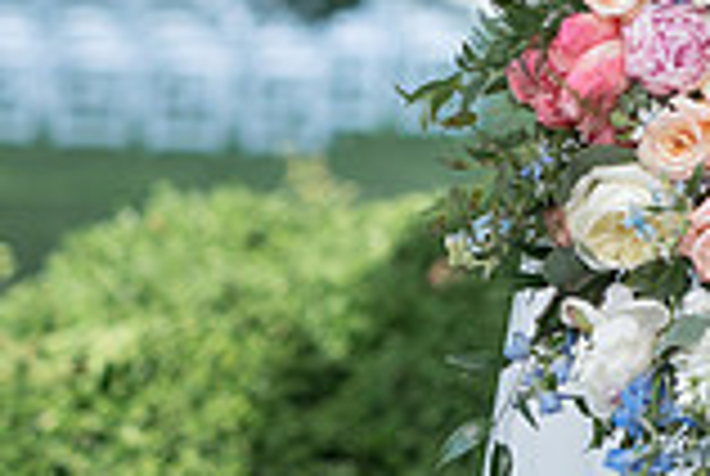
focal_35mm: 327
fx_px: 6461
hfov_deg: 6.2
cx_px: 1037
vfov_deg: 4.2
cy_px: -342
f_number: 2.8
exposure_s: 1/500
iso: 64
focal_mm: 85
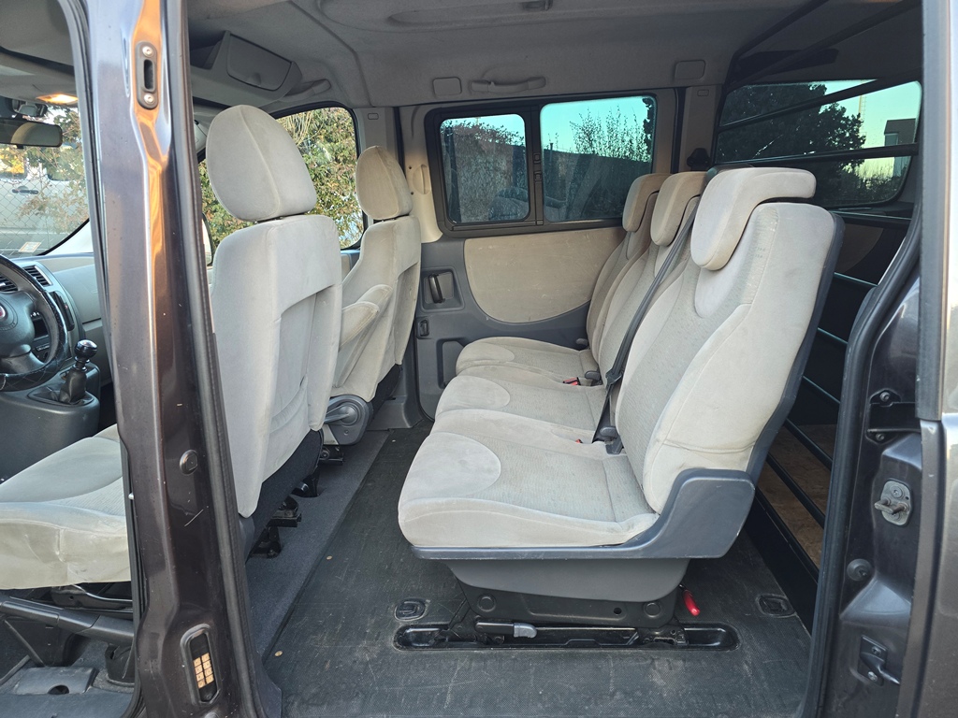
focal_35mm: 23
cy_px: 359
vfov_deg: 58.9
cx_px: 479
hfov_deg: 73.9
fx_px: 637
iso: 200
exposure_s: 1/100
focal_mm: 6.3
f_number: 1.7
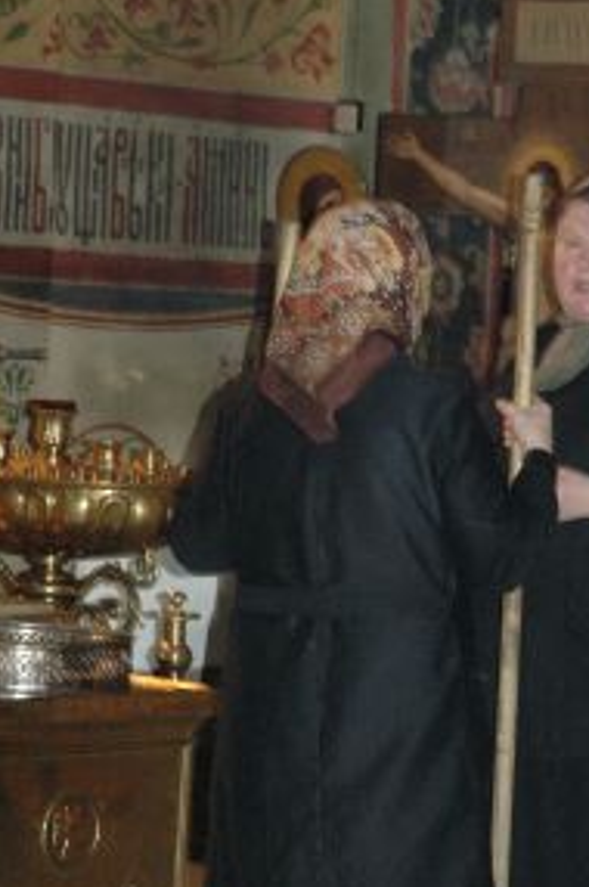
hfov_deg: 7.8
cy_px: 533
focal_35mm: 176
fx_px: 4329
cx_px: 439
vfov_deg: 11.7
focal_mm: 70
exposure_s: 1/20
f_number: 4.5
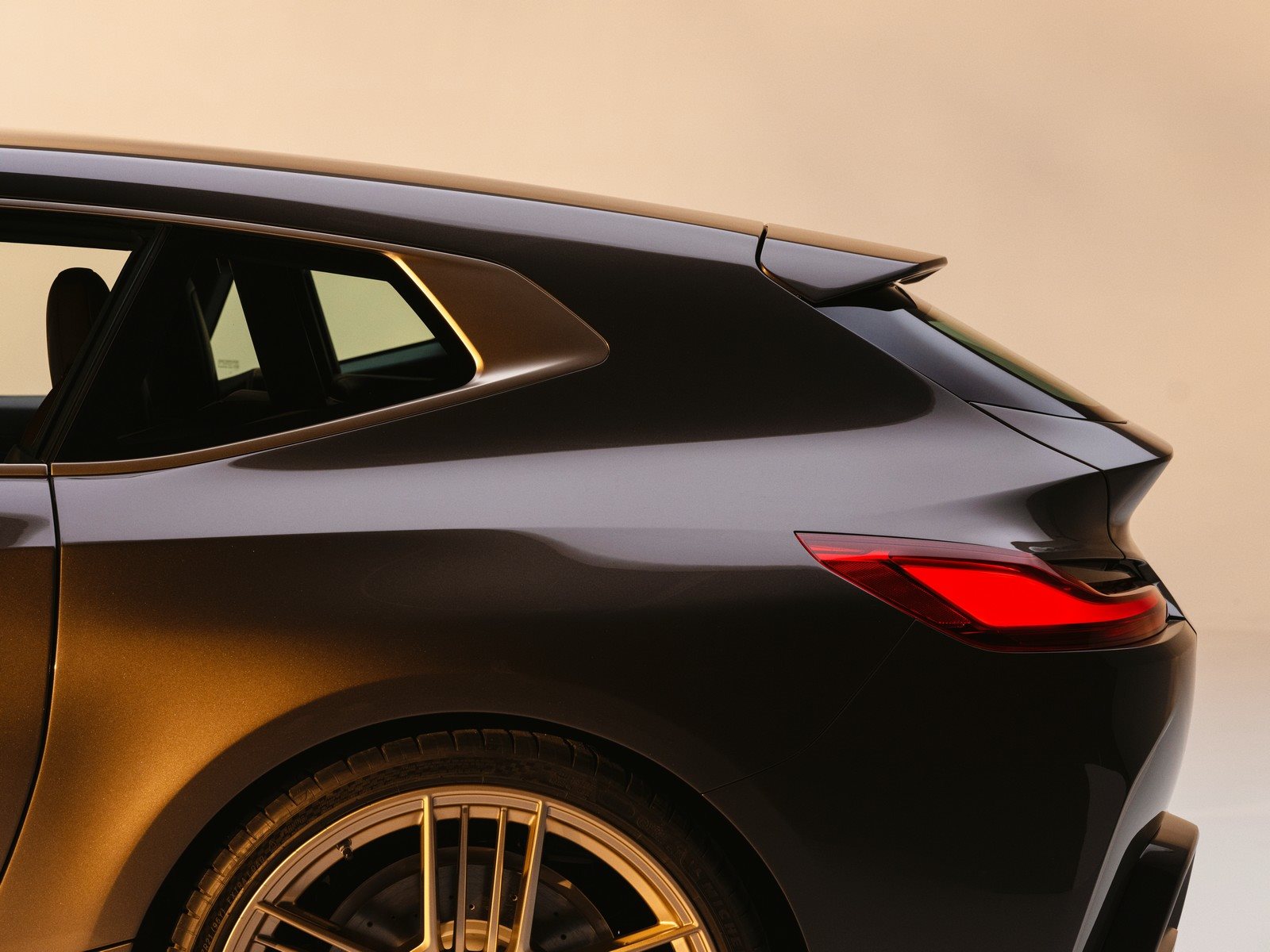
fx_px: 3192
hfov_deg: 22.5
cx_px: 635
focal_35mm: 87
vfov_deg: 17.0
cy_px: 476
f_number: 8
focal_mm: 110
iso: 2000
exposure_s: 1/125
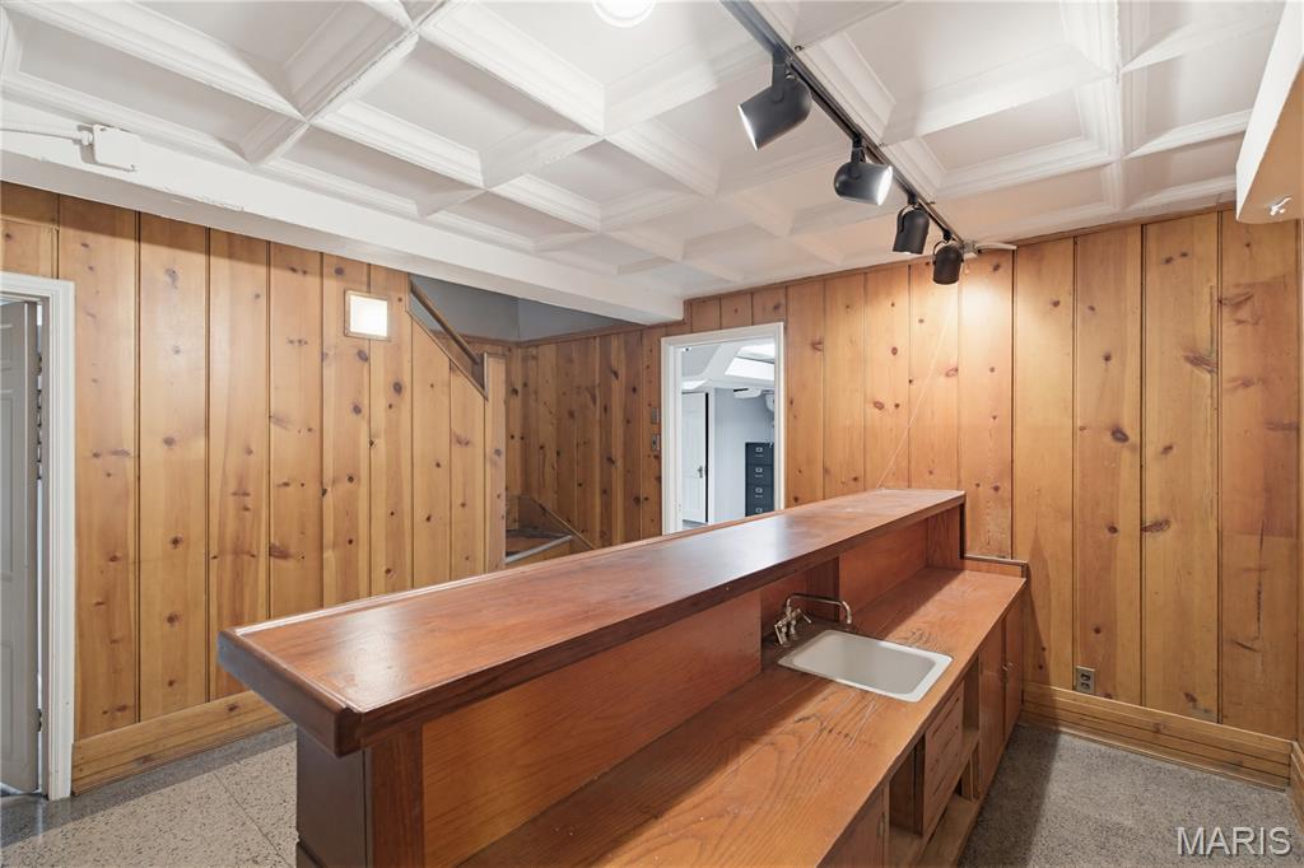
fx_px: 579
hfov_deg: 96.8
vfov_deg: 73.7
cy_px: 434
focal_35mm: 16
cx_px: 652
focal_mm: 16
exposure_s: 1
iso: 200
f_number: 6.3
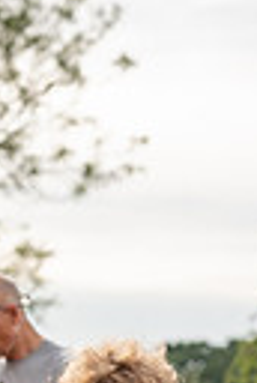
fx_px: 2652
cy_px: 482
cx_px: 105
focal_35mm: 249
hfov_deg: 5.5
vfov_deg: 8.2
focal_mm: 71
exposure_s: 1/640
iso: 125
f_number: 4
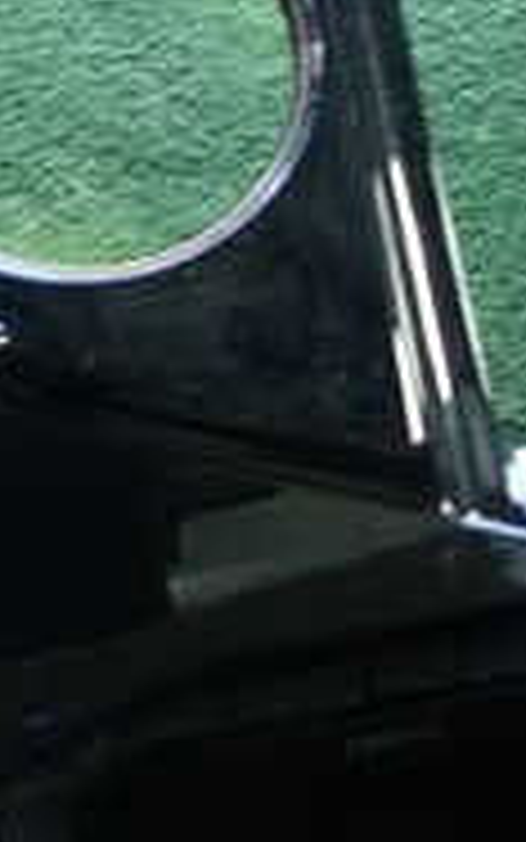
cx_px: 400
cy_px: 59
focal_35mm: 85
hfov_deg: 15.3
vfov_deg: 23.6
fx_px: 1948
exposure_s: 1/30
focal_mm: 4.5
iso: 250
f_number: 2
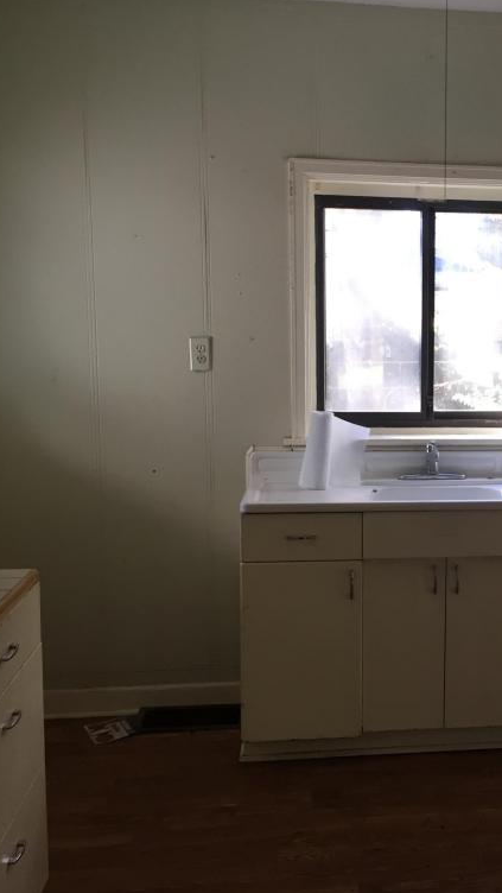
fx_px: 1018
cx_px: 477
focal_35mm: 43
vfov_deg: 47.4
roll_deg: -0.4
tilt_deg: -9.0
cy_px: 452
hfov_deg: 26.5
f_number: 2.2
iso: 32
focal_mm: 4.15
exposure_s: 1/30
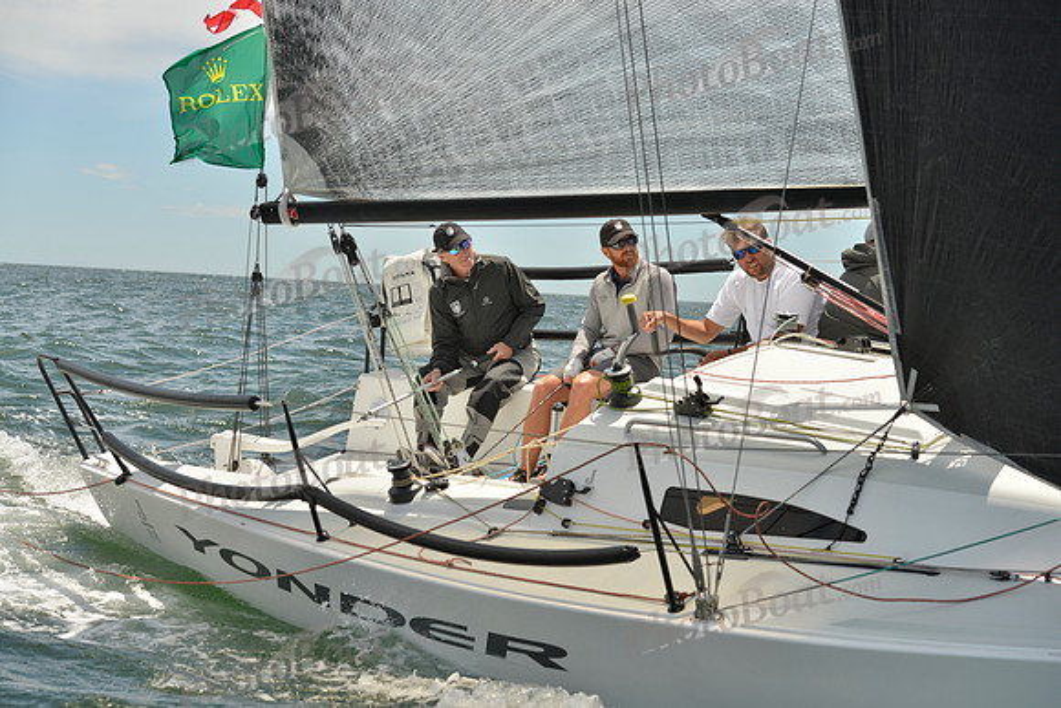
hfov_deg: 28.8
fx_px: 2063
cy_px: 354
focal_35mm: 70
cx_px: 530
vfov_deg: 19.5
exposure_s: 1/1600
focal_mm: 70
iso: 280
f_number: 6.3
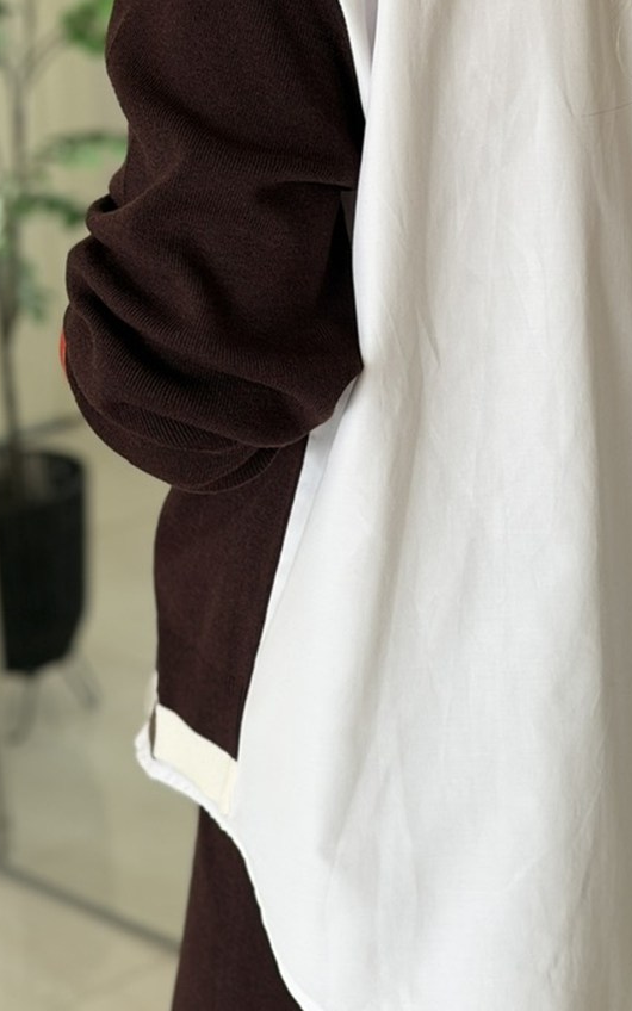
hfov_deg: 13.5
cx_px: 571
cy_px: 391
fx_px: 2646
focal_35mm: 96
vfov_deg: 21.6
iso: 50
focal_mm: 6.76
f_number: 1.78
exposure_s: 1/121
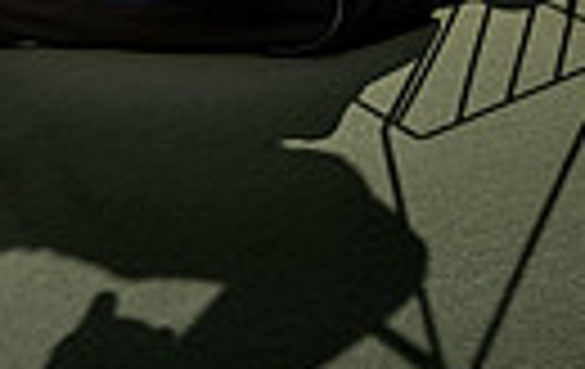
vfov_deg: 10.0
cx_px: 202
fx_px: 1742
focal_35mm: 109
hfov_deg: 19.0
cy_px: -608
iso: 100
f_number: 8
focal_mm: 31
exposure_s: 1/125
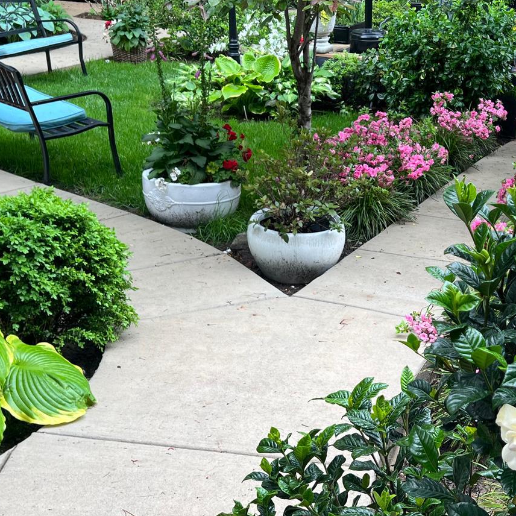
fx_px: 928
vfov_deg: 31.1
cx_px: 396
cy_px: 256
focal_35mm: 55
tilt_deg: -23.3
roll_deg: -1.9
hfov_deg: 30.5
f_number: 1.5
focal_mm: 5.7
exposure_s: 1/161
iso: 40
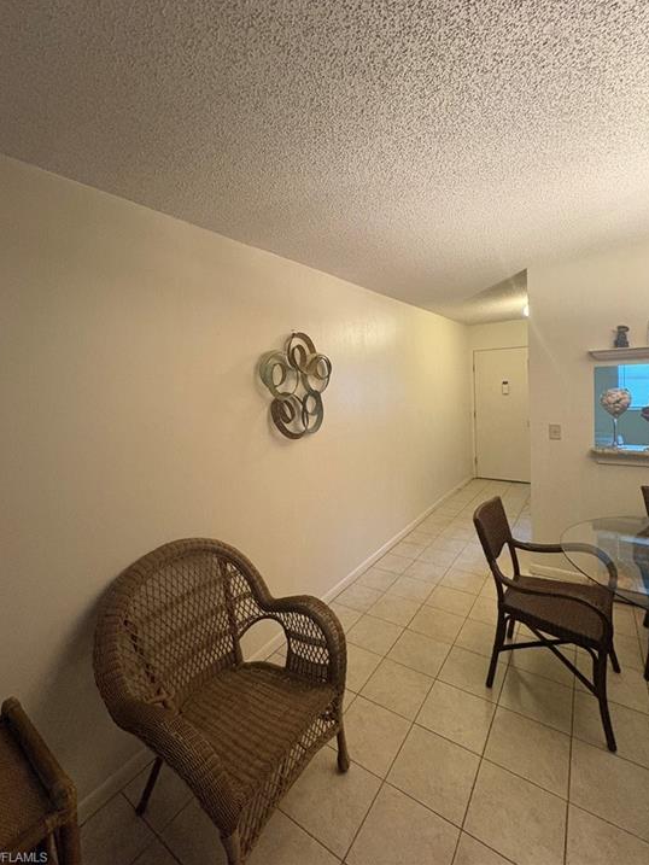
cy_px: 403
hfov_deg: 81.8
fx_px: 375
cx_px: 328
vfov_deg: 98.0
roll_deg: +2.4
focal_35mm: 15
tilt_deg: -2.7
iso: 640
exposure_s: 1/60
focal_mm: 2.22
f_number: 2.2
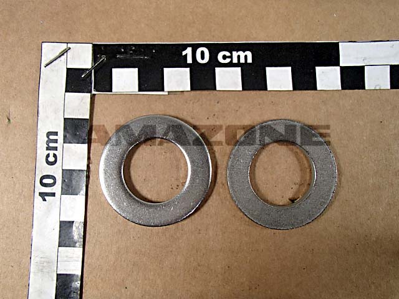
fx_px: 323
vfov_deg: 49.7
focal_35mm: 28
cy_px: 150
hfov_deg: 63.4
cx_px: 200
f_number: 3.9
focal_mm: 5
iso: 200
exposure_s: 1/60
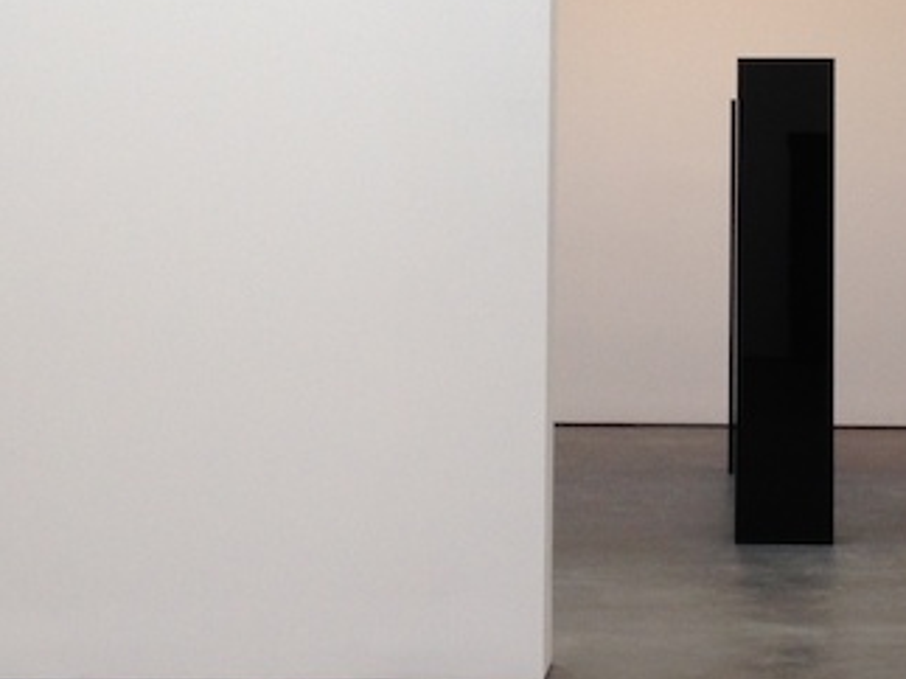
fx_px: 2407
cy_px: 212
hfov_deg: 21.1
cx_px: 673
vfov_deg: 16.0
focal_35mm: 92
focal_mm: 4.12
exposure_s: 1/40
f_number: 2.4
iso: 50
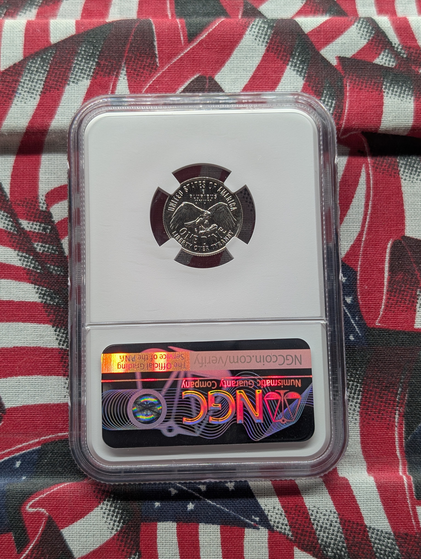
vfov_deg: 38.9
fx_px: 793
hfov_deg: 29.7
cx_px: 210
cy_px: 280
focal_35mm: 49
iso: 21
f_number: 1.68
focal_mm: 6.9
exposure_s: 1/58.8
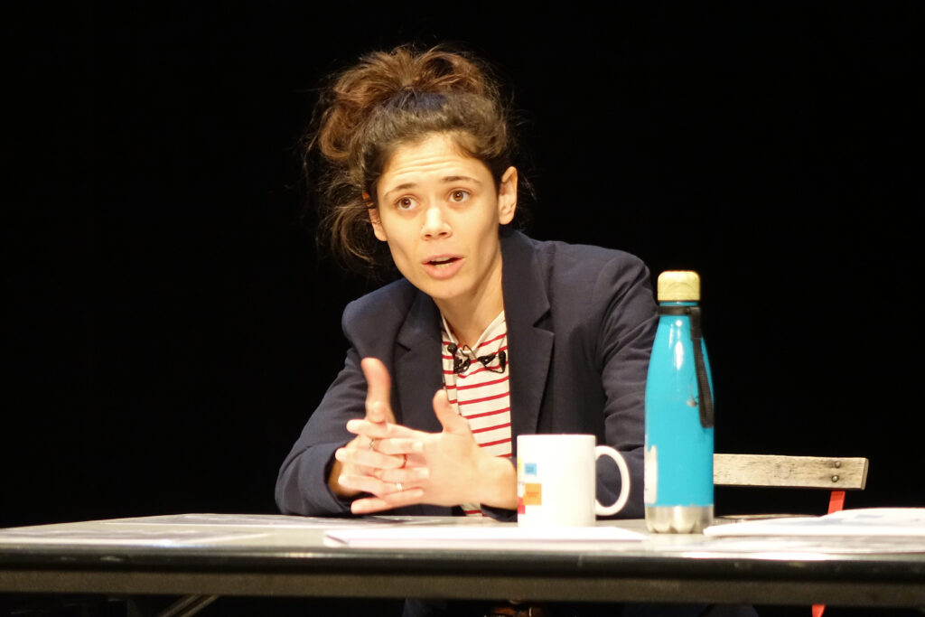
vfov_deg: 6.9
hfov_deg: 10.3
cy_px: 308
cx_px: 462
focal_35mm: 200
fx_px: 5139
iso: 2500
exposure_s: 1/30
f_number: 2.8
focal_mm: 73.3
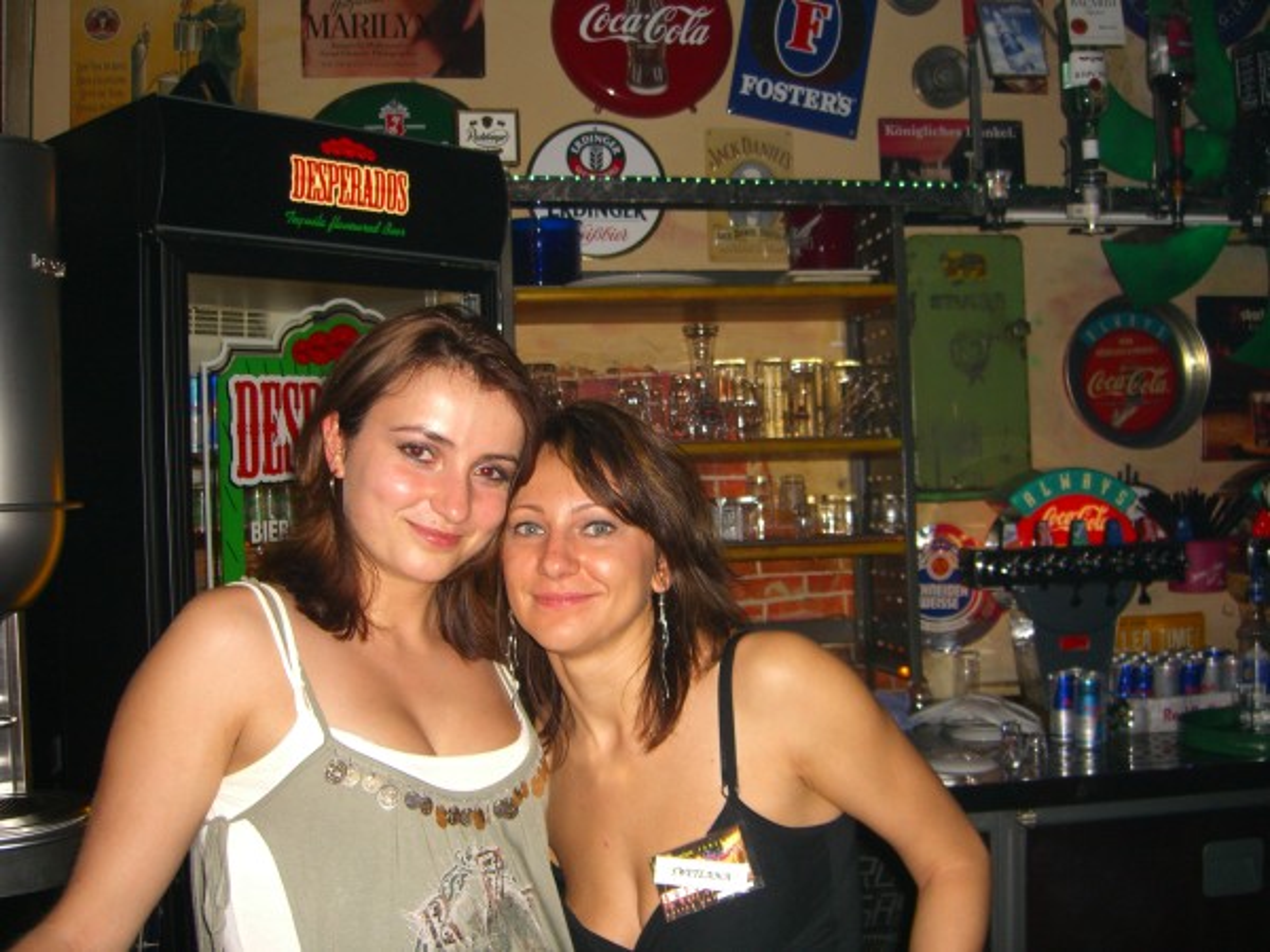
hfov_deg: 49.0
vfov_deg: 37.7
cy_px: 476
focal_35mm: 38
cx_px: 635
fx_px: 1394
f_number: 2.8
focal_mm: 7.9
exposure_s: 1/60
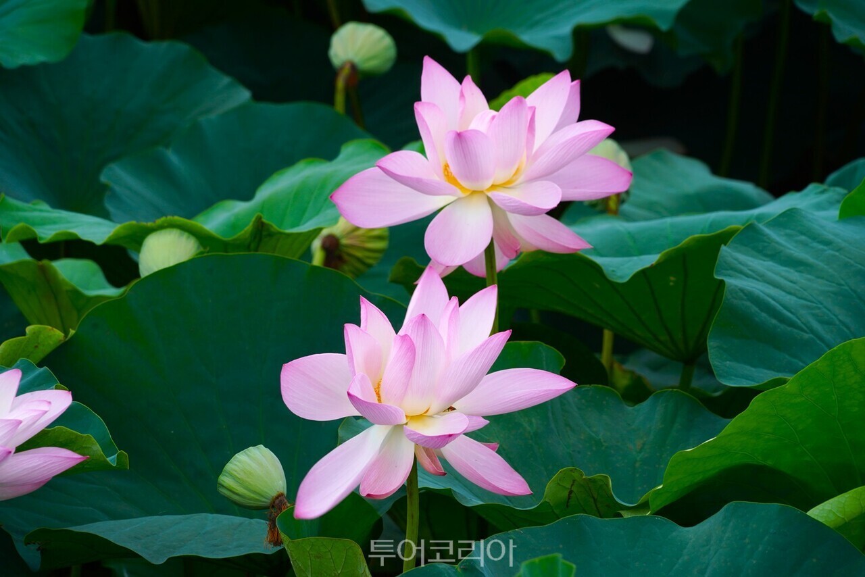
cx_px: 432
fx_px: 5768
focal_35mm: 240
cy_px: 288
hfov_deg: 8.6
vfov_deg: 5.7
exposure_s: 1/100
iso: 100
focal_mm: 240
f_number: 11
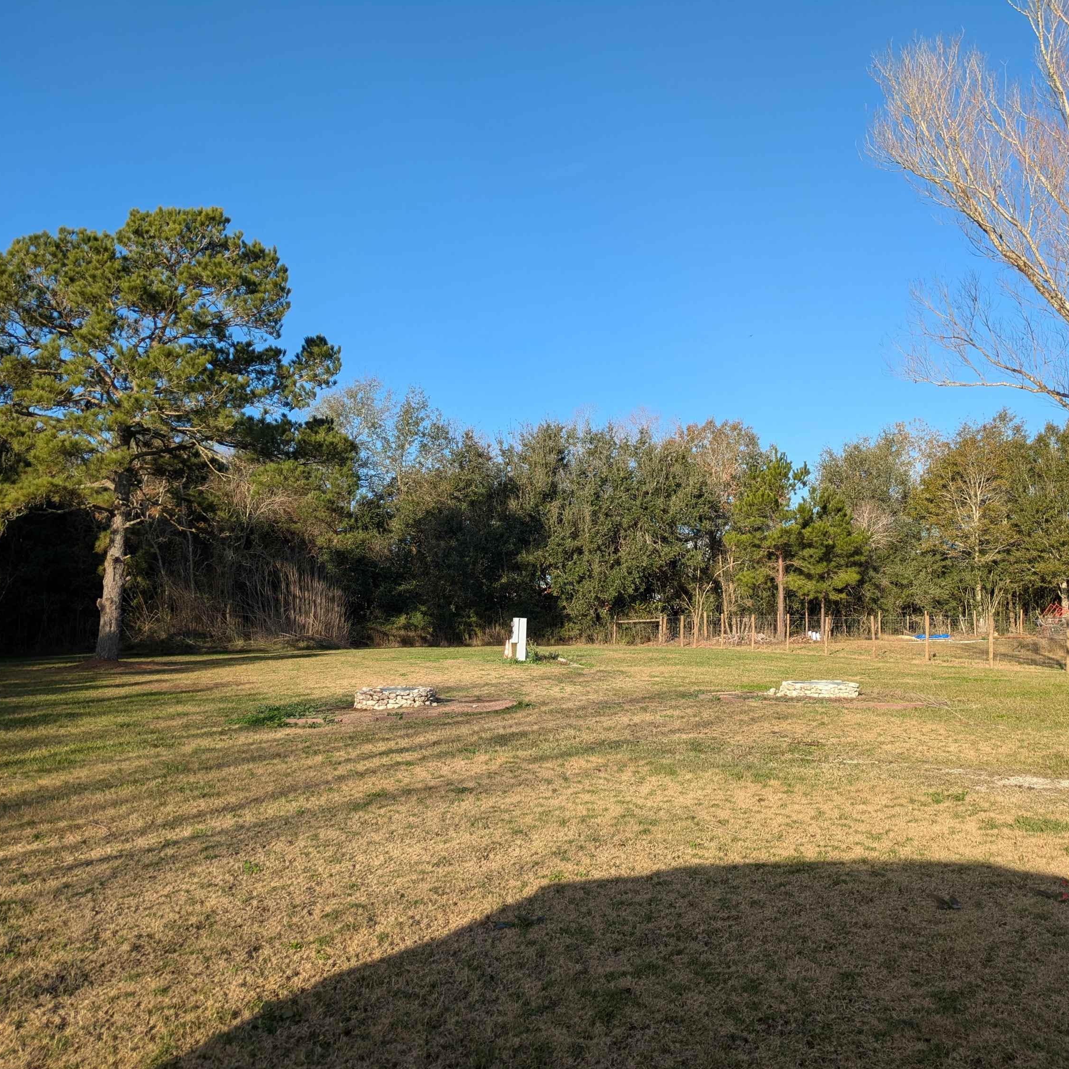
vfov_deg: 54.0
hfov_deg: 54.0
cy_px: 543
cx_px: 537
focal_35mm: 30
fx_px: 1048
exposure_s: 1/1292
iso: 50
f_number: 1.89
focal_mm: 5.43
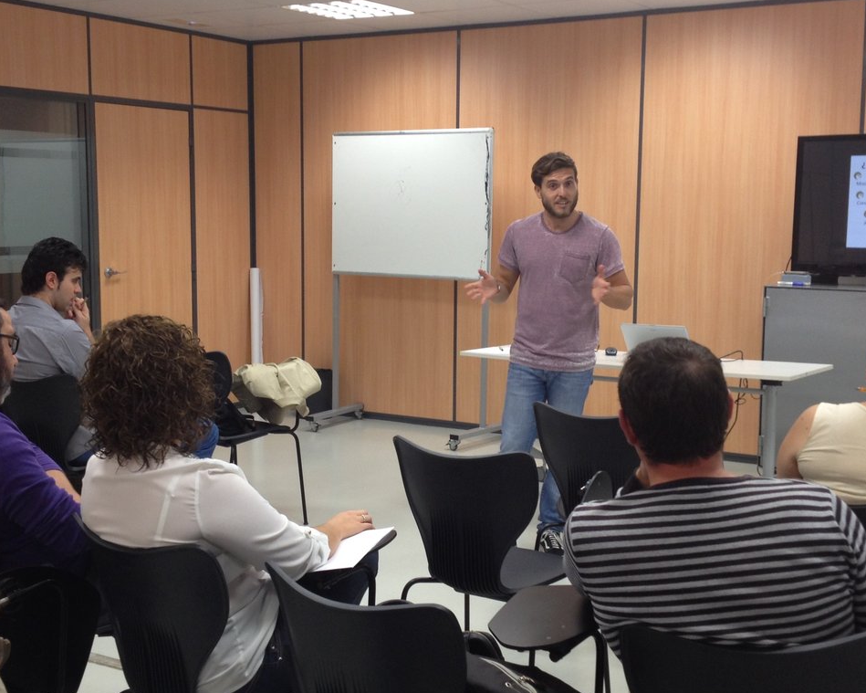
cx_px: 389
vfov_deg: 28.1
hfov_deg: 34.7
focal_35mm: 54
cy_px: 350
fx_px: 1384
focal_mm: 4.28
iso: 64
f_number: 2.4
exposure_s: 1/20
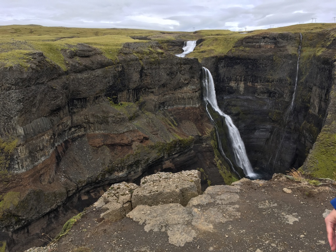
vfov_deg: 48.2
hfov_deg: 61.7
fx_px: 281
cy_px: 126
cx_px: 168
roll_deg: +0.2
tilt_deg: -14.9
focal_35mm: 29
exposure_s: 1/499
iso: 25
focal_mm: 4.15
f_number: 2.2
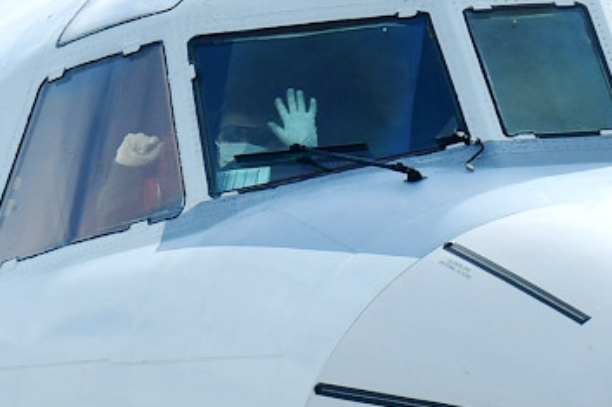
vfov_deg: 11.5
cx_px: 404
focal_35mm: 119
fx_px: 2022
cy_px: 83
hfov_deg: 17.2
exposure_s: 1/250
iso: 80
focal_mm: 70
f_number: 9
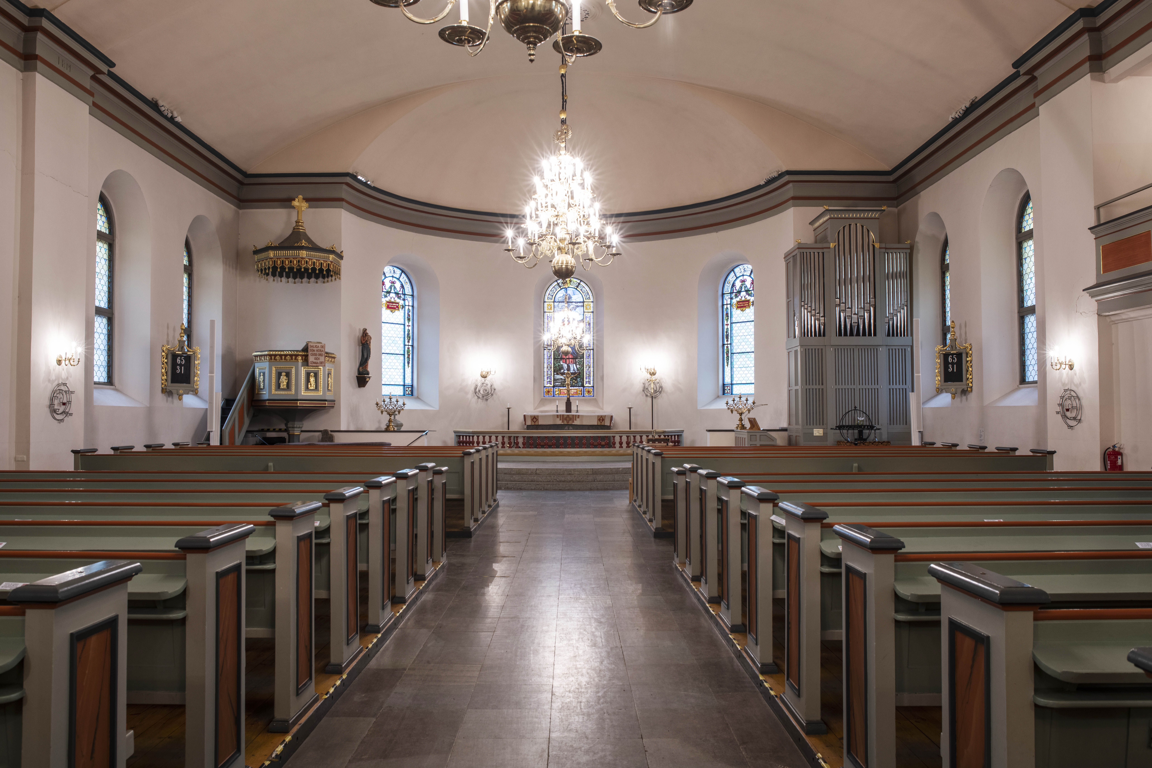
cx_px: 576
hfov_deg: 65.5
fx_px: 896
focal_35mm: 28
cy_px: 384
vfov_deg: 46.4
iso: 200
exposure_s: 1/2
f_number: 9.5
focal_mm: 28
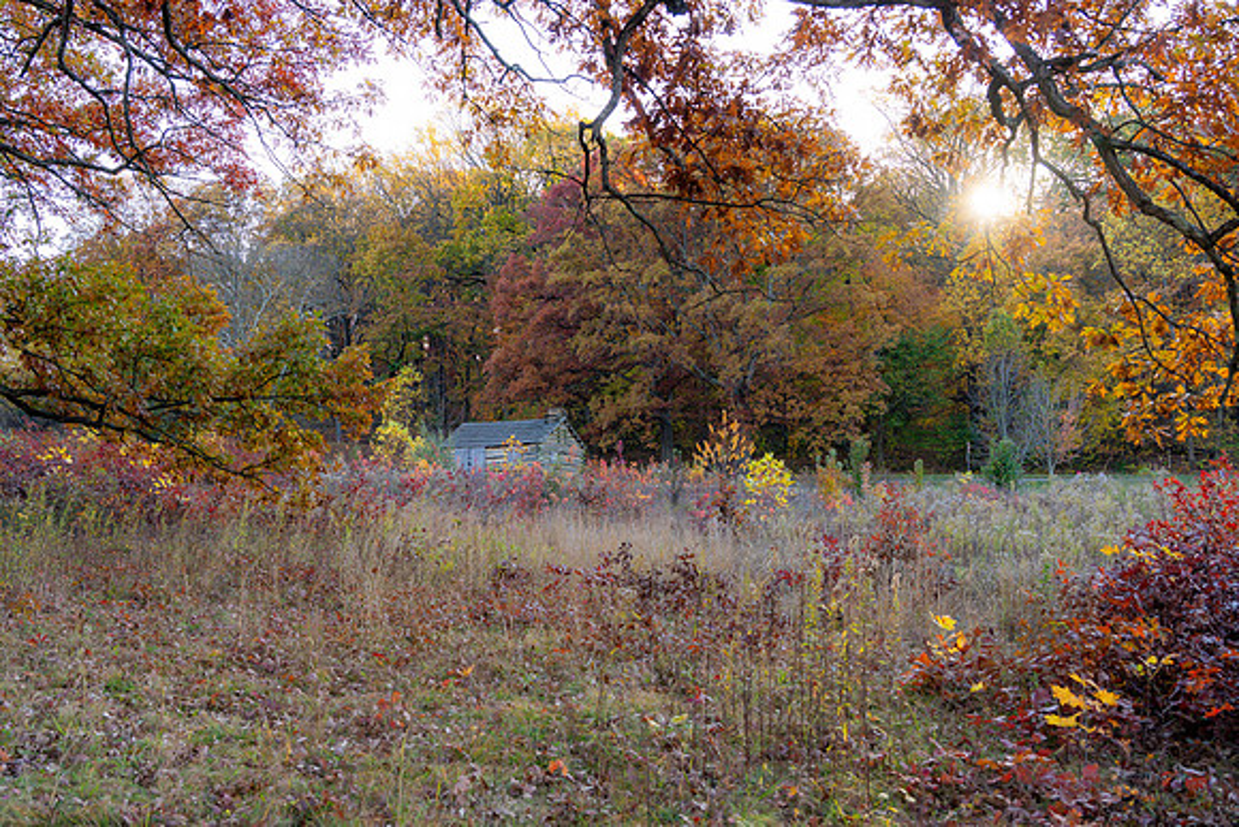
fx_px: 1170
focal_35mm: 34
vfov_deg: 38.9
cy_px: 414
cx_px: 620
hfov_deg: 55.8
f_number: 5
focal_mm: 34
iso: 800
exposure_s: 1/400
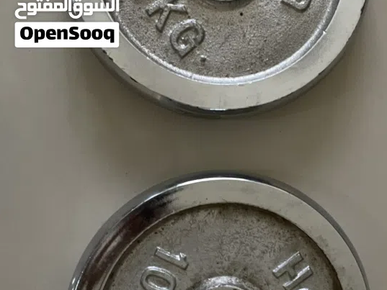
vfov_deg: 45.4
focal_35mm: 31
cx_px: 228
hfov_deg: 58.0
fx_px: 347
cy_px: 151
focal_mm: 4.2
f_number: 1.6
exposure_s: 1/60
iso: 320
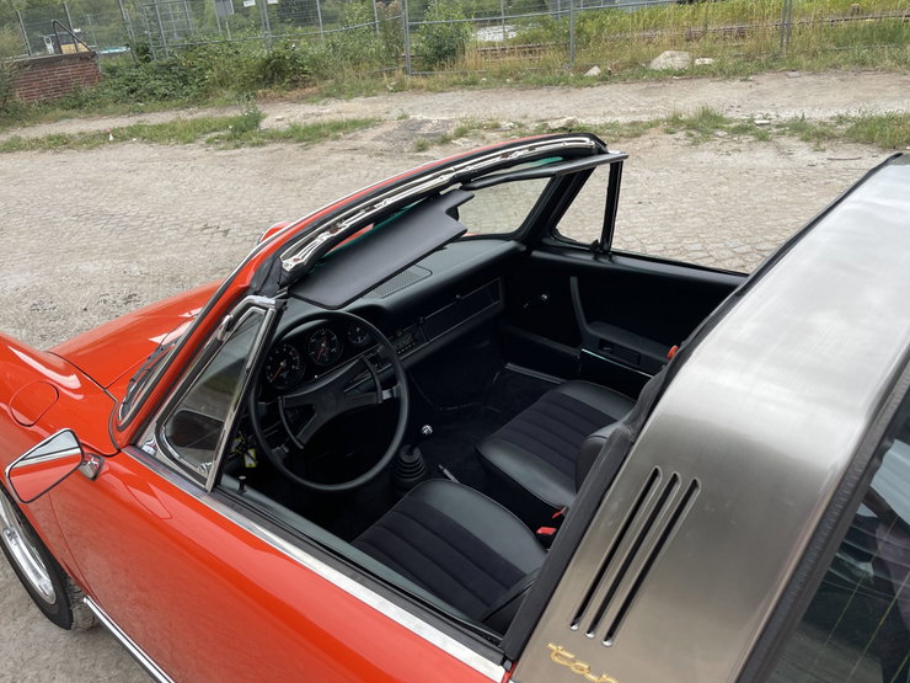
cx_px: 462
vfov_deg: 51.4
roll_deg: +6.6
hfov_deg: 65.3
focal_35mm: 27
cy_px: 335
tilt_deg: -25.3
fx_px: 710
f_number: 1.6
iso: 32
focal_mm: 4.2
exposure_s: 1/447
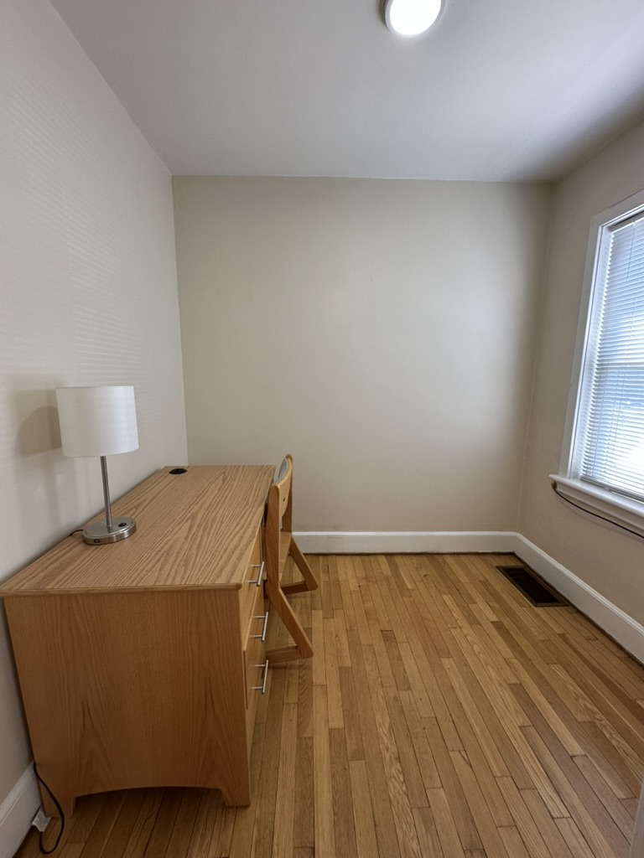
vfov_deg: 102.1
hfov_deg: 85.7
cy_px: 429
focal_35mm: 14
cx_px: 322
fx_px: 347
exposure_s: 1/120
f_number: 2.2
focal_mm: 2.22
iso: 100
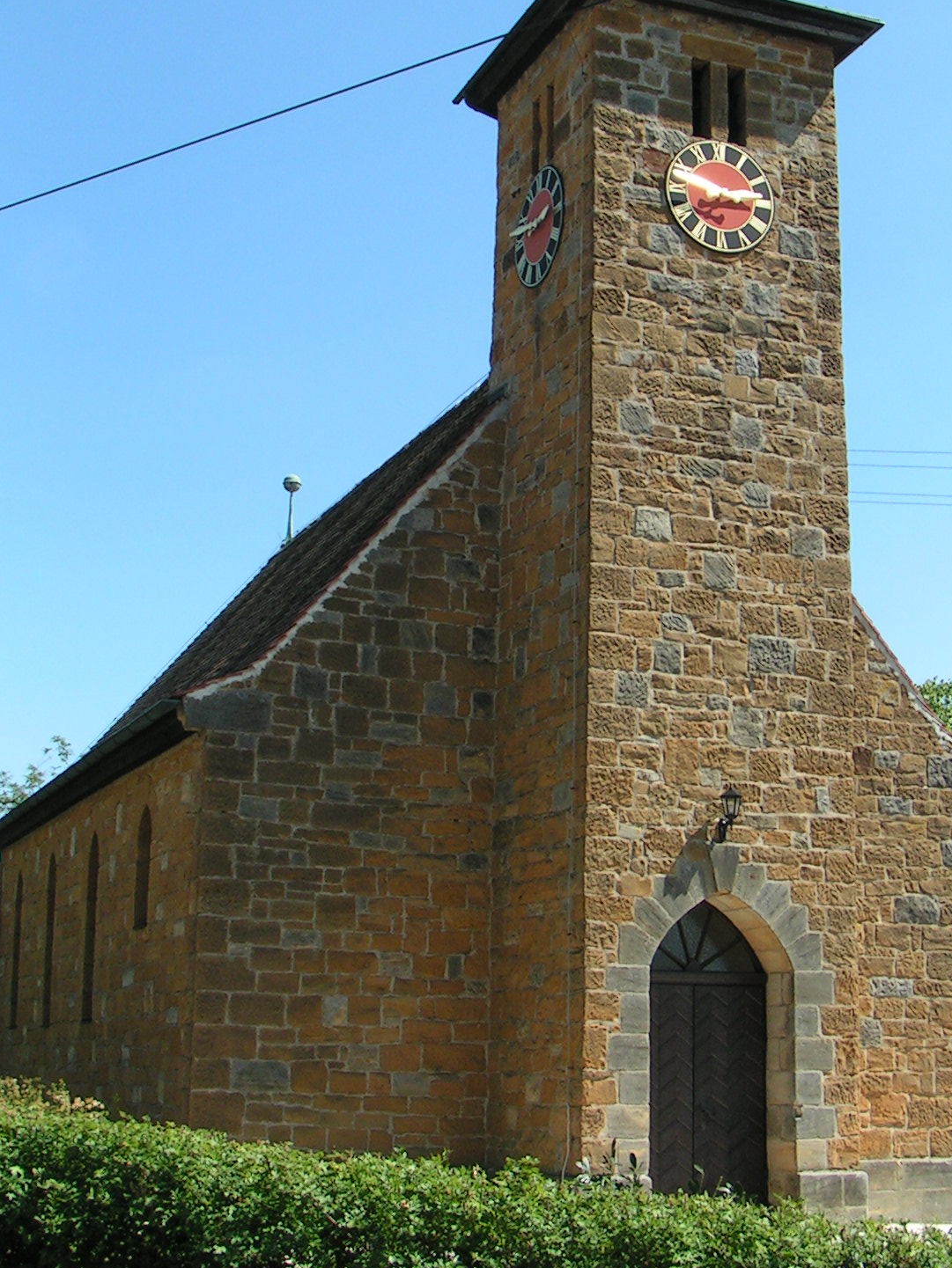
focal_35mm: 54
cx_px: 535
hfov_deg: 27.0
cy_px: 492
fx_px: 1980
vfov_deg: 35.4
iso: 50
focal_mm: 5.8
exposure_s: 1/250
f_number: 5.6
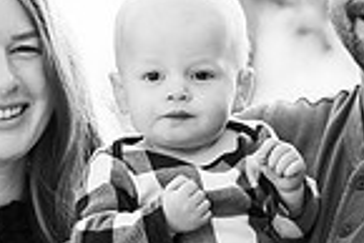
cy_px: 49
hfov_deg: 4.5
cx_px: 131
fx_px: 4605
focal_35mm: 455
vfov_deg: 3.0
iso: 640
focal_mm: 114
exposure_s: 1/640
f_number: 2.8
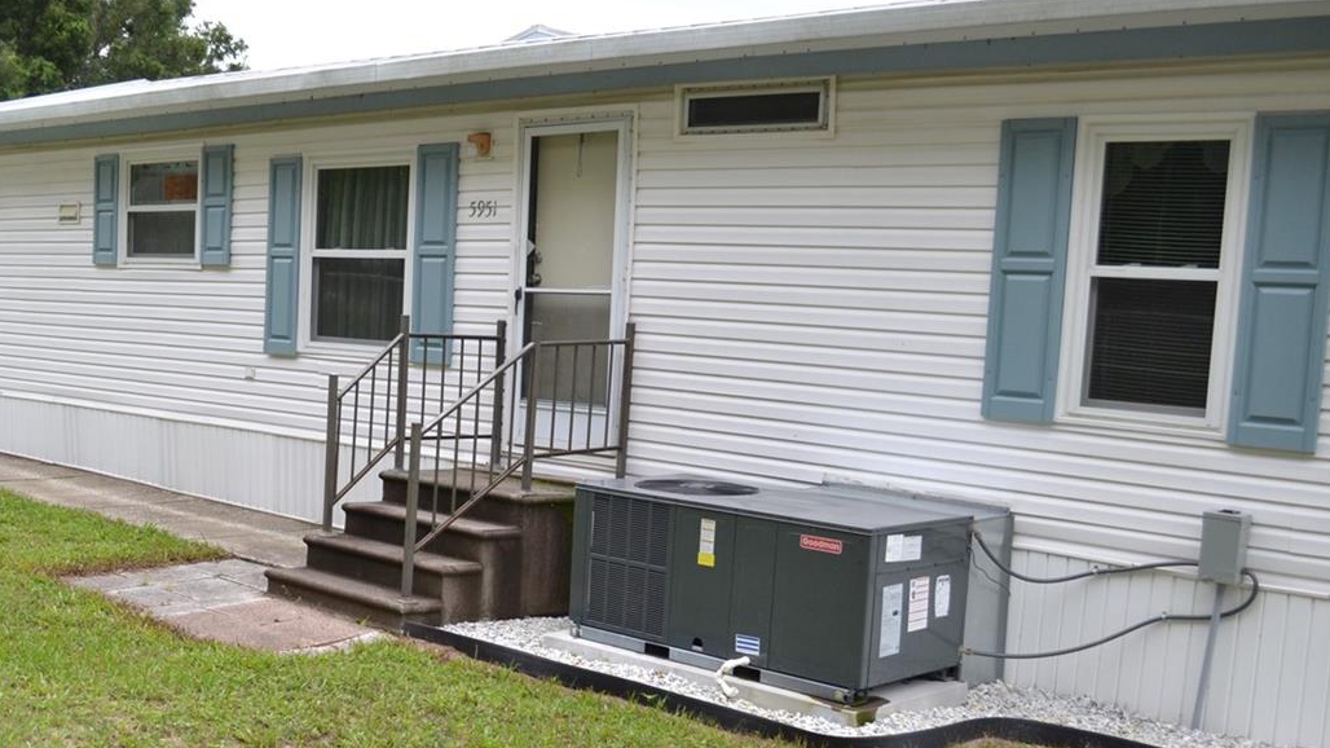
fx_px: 1552
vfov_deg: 26.9
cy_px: 518
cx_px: 448
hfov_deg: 45.7
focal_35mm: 44
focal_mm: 18
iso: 320
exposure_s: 1/125
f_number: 5.6
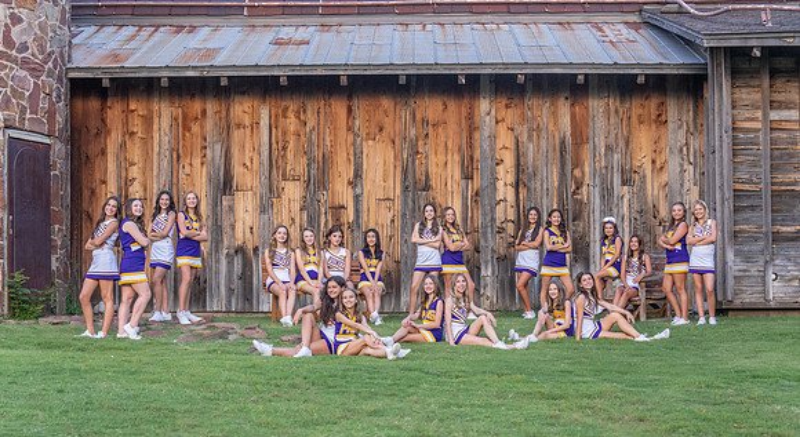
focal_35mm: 75
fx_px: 1587
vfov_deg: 15.7
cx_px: 400
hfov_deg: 28.3
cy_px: 266
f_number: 5
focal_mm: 70
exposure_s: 1/320
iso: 2000
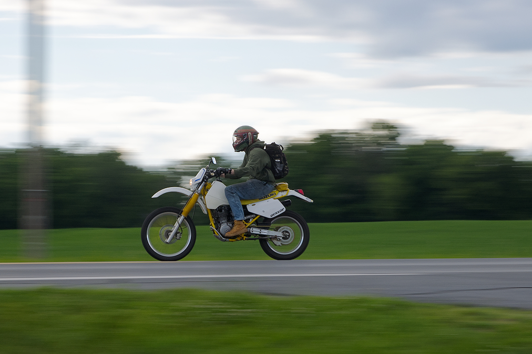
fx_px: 2009
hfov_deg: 15.1
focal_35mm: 136
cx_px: 208
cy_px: 200
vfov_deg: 10.1
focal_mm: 86
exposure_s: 1/80
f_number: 20
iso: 200
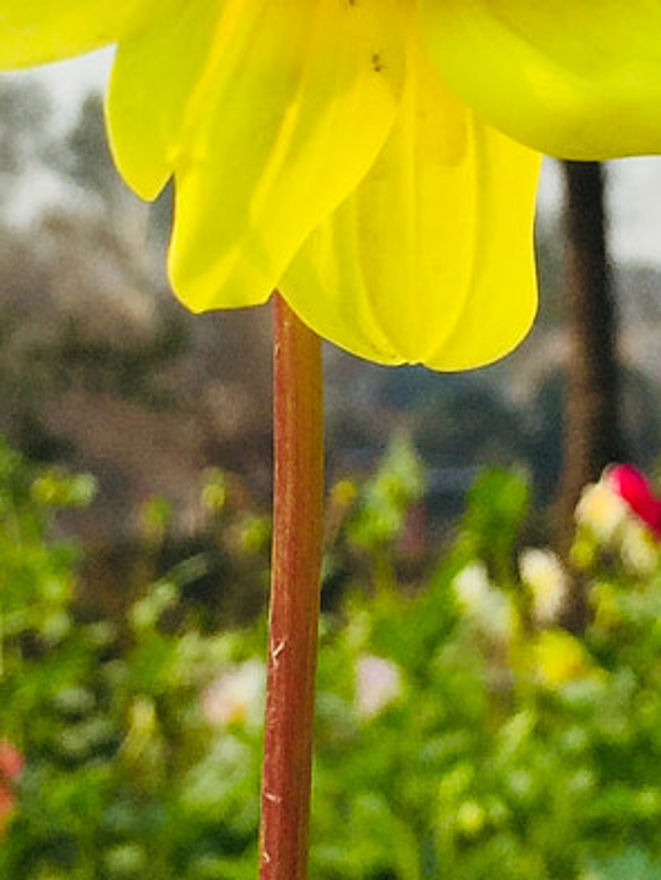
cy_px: 107
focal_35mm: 118
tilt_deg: +8.2
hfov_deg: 12.5
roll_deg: +0.1
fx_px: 3003
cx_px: 477
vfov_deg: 16.5
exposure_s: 1/2475
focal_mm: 4.15
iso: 32
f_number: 2.2
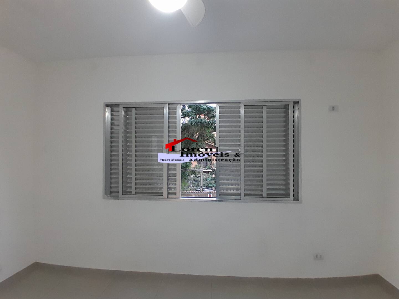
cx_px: 200
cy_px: 150
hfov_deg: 91.0
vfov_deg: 74.7
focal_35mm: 17
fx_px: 196
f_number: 2.2
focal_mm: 1.46
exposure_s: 1/40
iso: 125
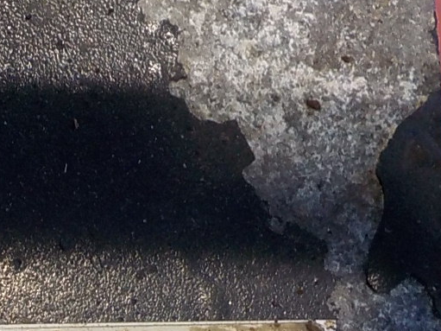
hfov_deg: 19.5
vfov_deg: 15.0
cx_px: -105
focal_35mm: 94
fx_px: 1197
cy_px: 425
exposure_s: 1/30
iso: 160
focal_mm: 4.1
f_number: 3.3
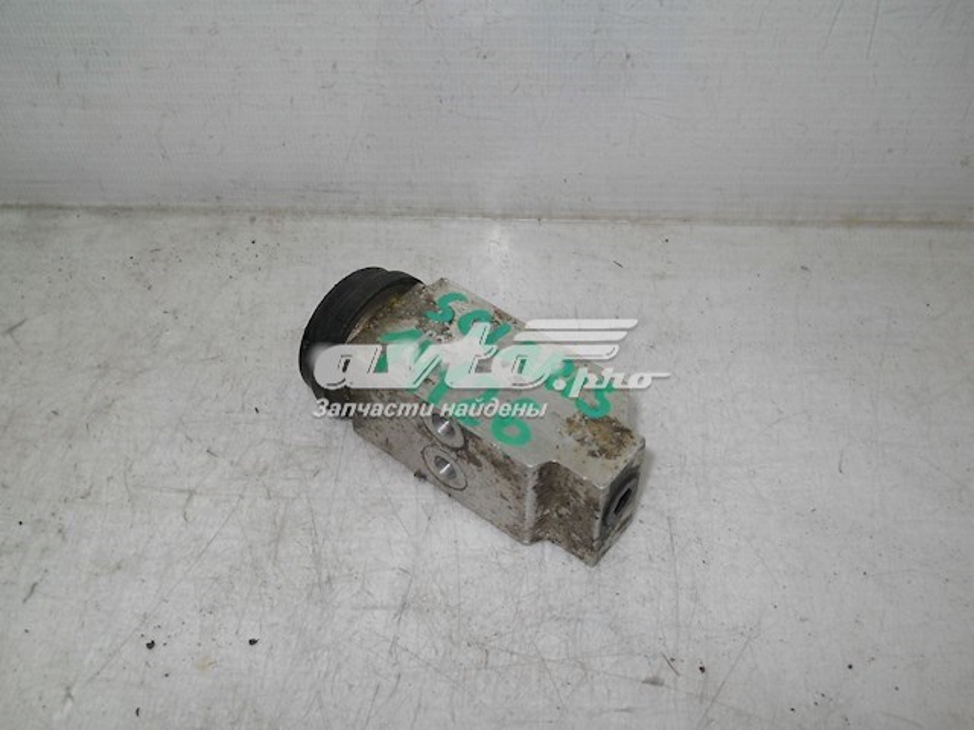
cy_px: 365
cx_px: 487
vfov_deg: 35.1
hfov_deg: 45.8
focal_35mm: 41
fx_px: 1154
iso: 80
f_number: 5.5
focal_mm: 6.72
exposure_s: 1/80
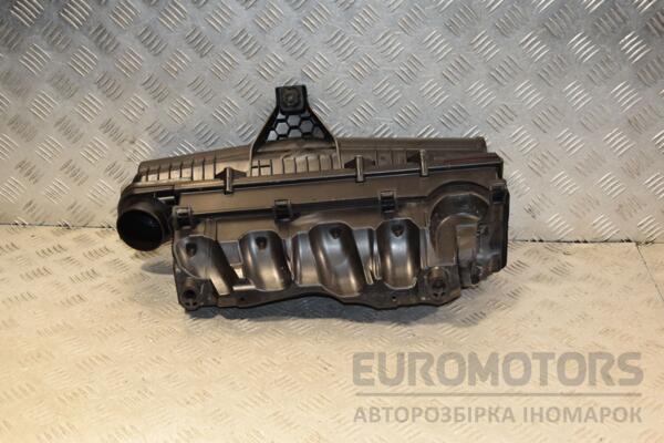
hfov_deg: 38.9
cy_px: 222
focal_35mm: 51
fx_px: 941
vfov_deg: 26.5
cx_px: 332
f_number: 5.6
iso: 800
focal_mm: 34
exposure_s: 1/200
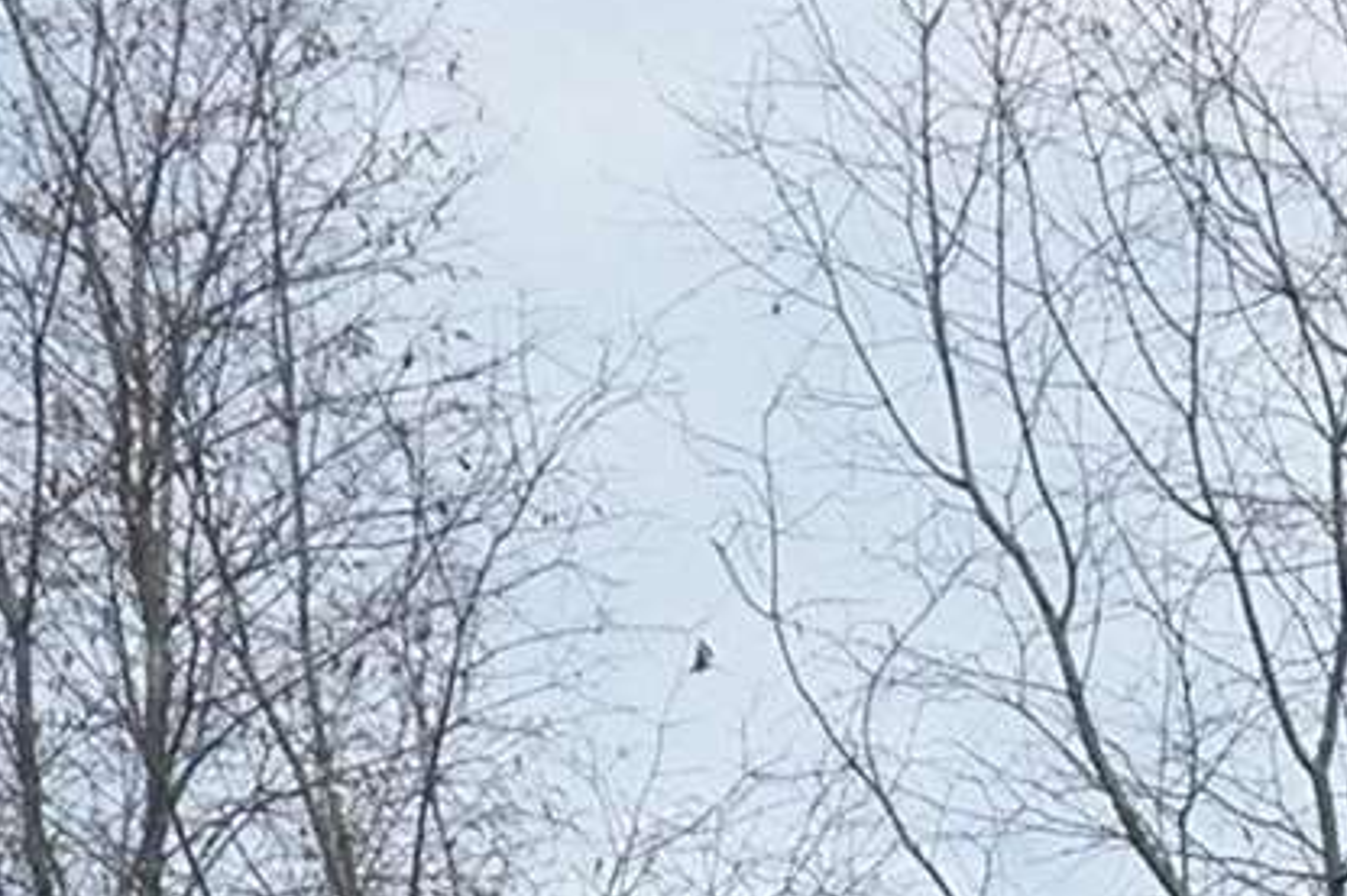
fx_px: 8901
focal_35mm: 238
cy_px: 3393
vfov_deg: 5.2
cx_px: 2477
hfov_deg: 8.3
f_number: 4
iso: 125
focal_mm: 5.5
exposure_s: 1/1250
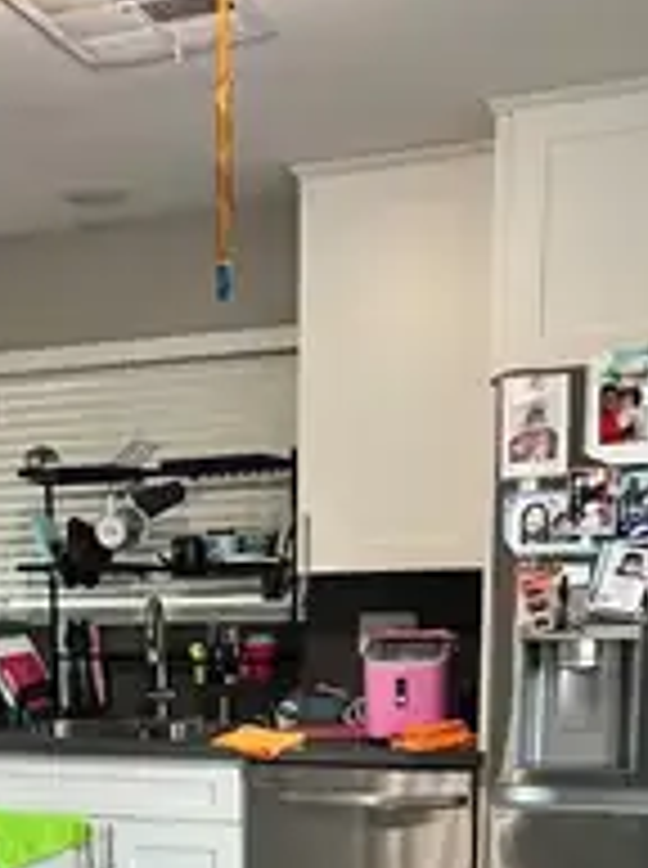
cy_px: 805
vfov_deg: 33.4
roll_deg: +1.3
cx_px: 108
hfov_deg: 26.3
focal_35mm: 54
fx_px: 1352
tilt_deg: -8.2
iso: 125
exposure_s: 1/60
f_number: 1.5
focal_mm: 5.7
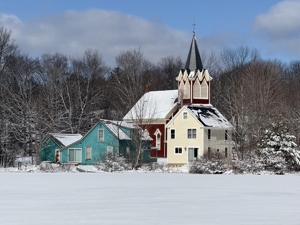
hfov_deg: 16.4
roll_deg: -0.4
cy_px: 112
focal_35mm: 120
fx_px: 1040
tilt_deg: +2.5
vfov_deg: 12.3
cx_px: 150
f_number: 2.8
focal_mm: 15.66
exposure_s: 1/3195
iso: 40
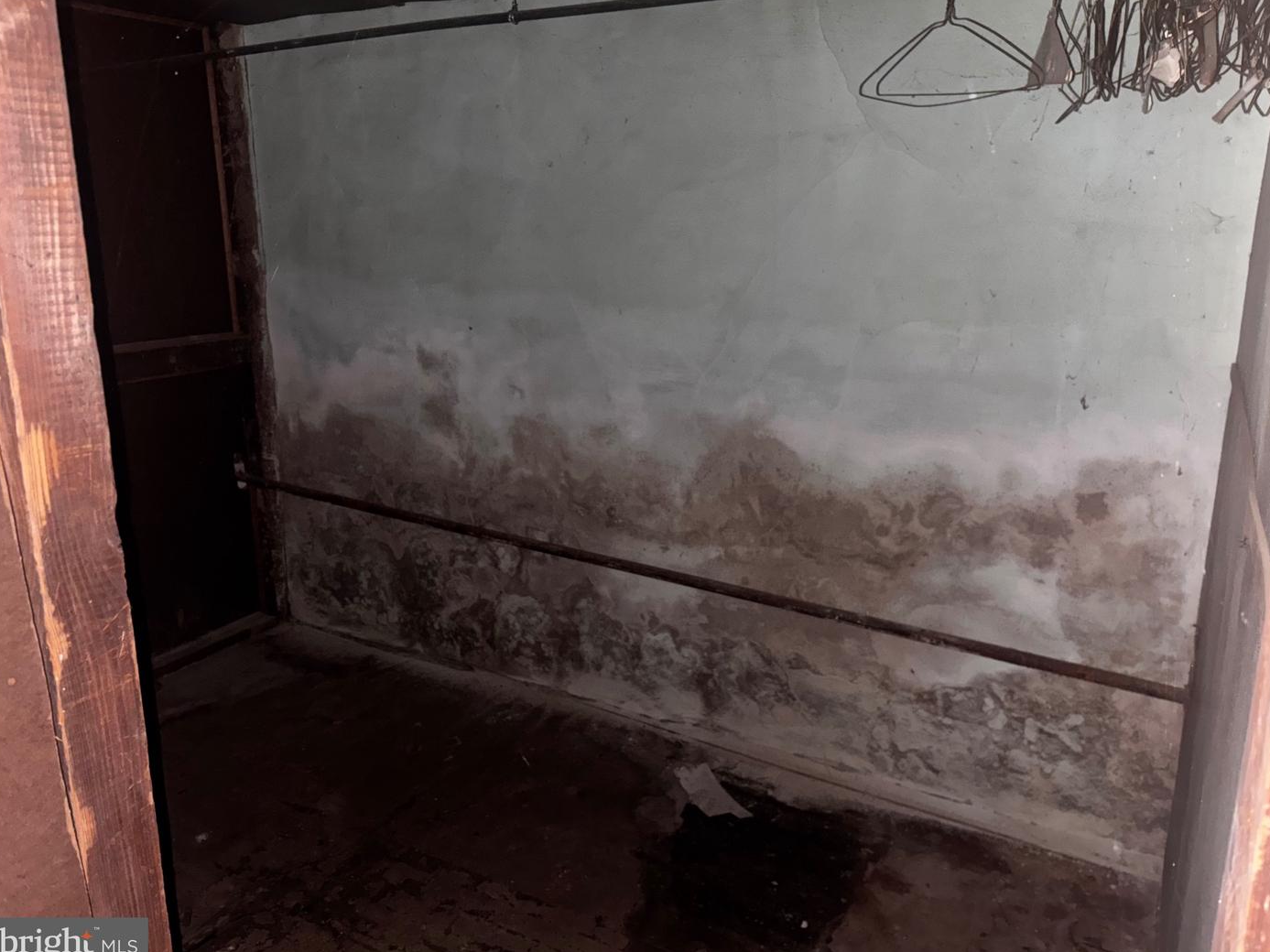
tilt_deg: -14.9
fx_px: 990
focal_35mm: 27
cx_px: 646
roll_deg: -0.4
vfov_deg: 51.3
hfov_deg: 65.3
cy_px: 476
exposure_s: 1/4
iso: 200
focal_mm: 5.96
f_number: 1.6
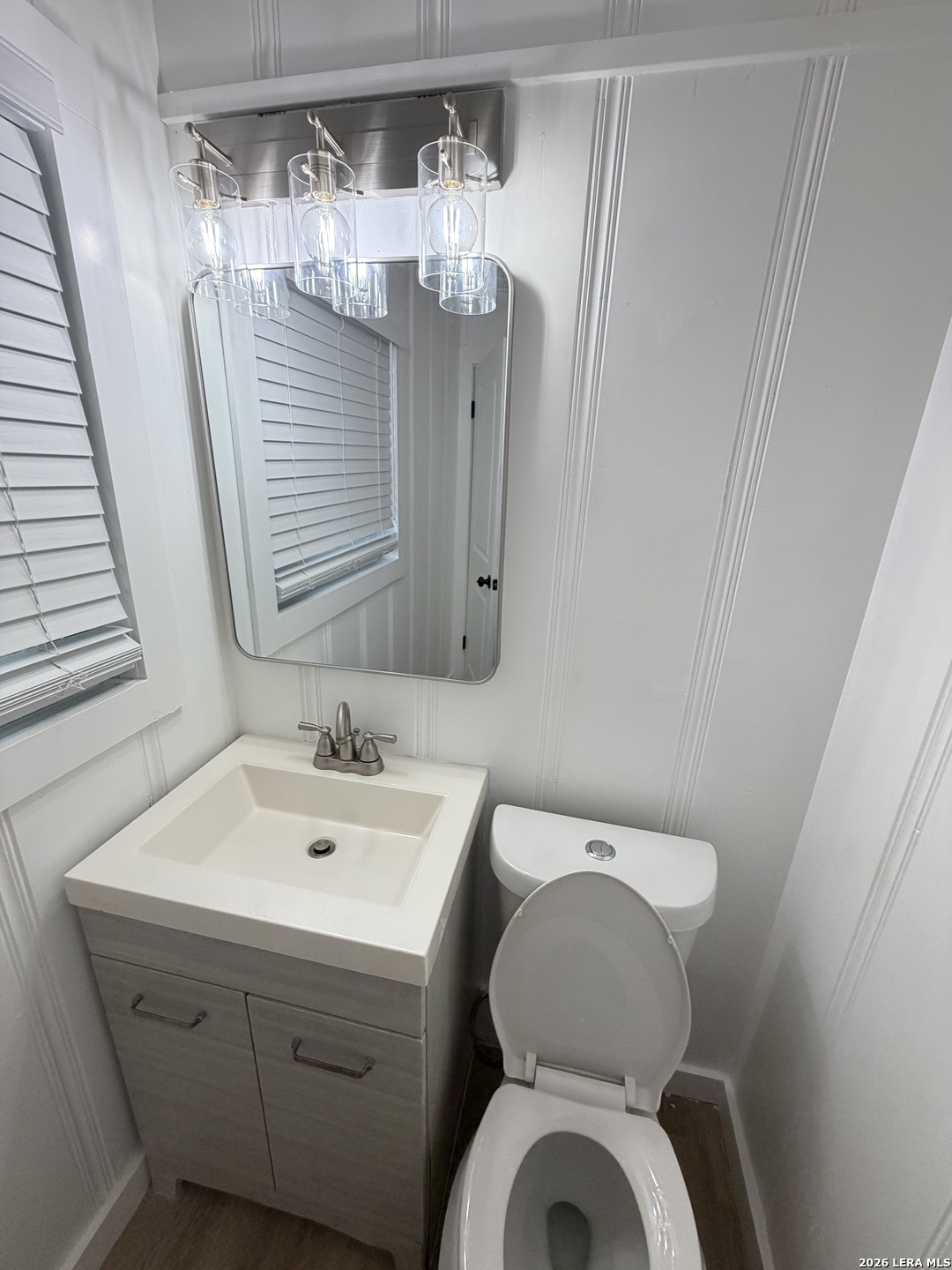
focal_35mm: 14
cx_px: 476
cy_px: 635
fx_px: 513
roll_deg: -1.8
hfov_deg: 85.7
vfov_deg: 102.1
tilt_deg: -18.4
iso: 250
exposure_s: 1/120
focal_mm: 2.22
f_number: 2.2
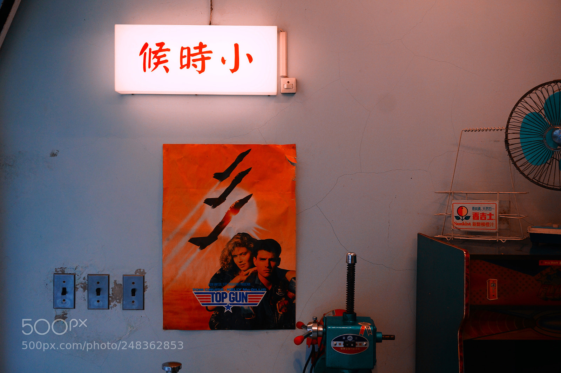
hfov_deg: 45.0
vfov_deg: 30.8
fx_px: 677
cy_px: 186
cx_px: 280
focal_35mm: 44
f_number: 4.5
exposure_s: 1/60
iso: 320
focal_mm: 29
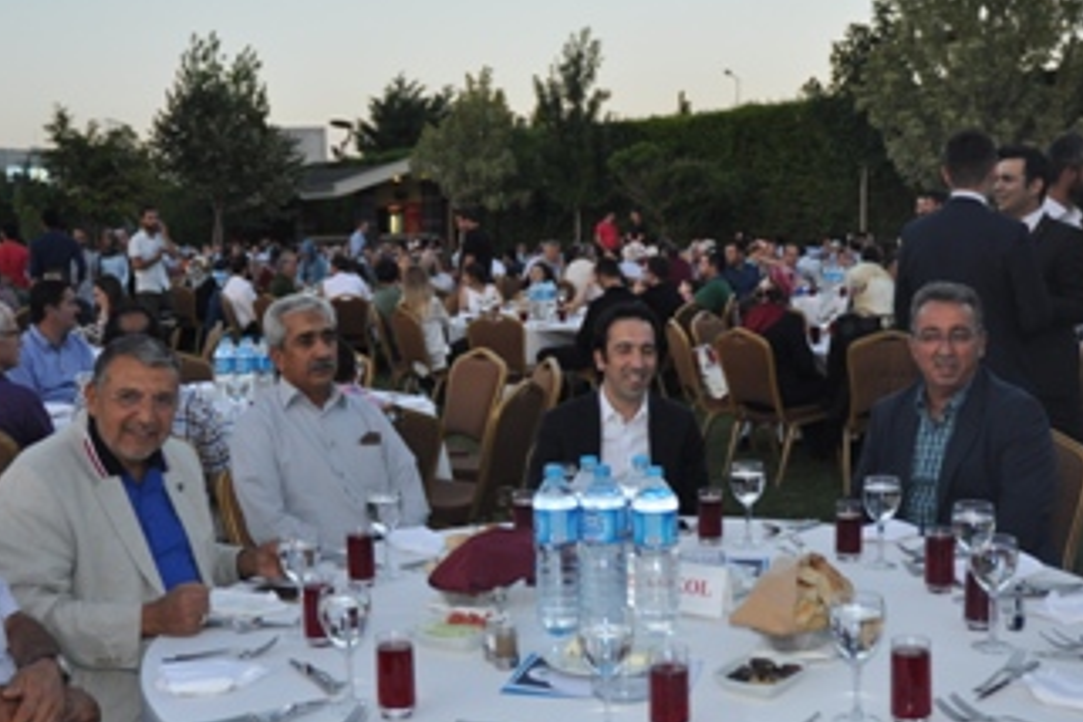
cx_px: 520
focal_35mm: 46
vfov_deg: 29.2
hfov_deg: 42.7
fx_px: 1384
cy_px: 371
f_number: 3.5
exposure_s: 1/200
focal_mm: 22
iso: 360
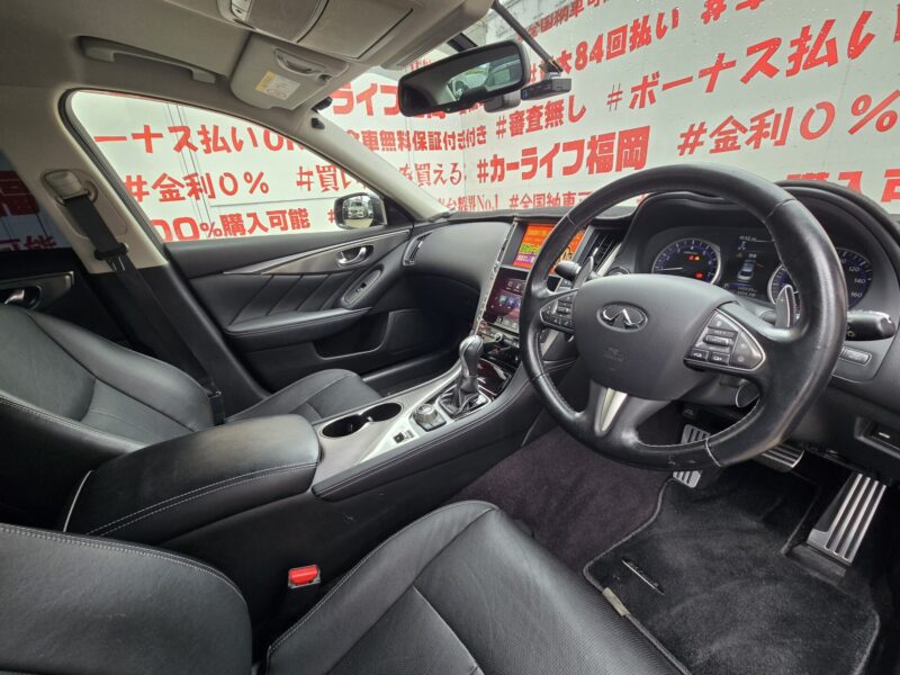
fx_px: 338
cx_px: 450
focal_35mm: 13
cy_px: 338
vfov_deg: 89.9
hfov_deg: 106.2
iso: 80
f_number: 2.2
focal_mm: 2.2
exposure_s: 1/50
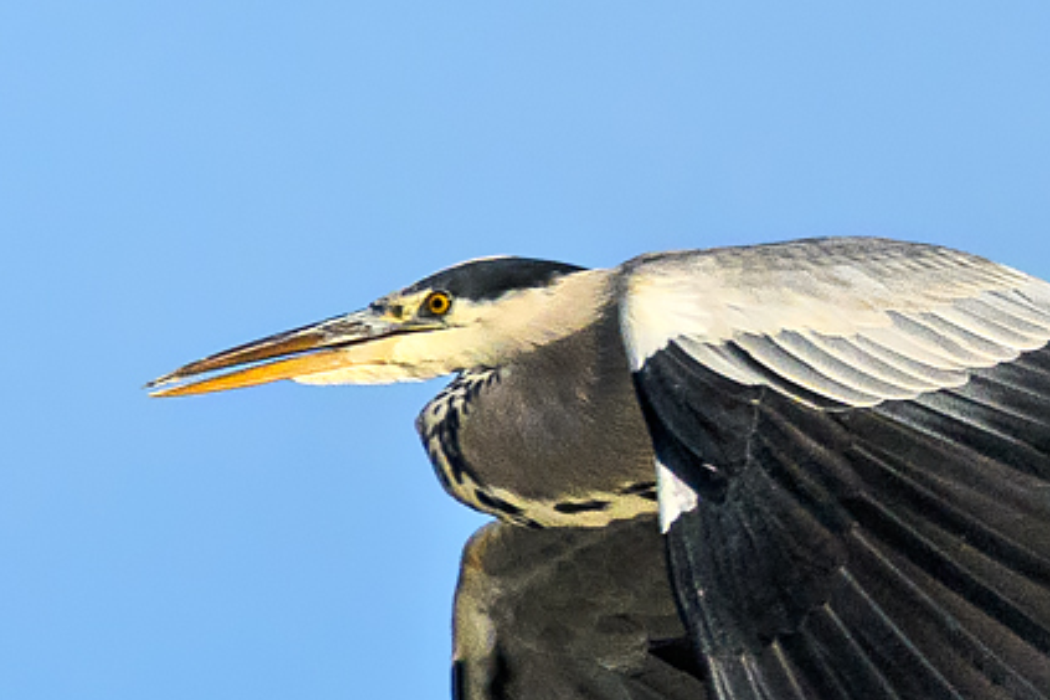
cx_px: 643
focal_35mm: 2555
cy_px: 846
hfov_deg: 0.8
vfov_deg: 0.5
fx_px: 74515
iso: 400
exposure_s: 1/4000
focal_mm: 600
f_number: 7.1
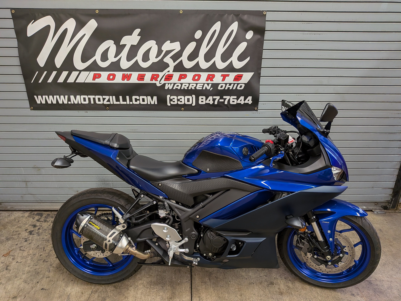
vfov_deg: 56.8
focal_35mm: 24
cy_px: 150
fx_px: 278
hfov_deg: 71.6
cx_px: 200
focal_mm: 4.53
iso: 34
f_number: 1.7
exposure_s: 1/40
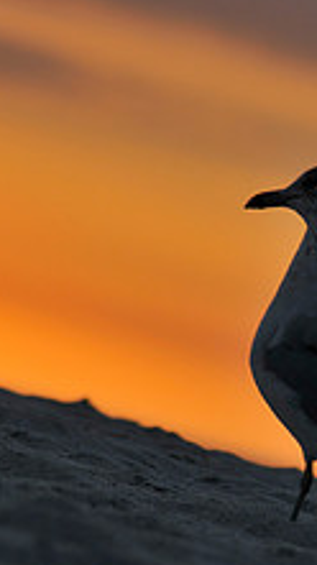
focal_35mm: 671
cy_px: 360
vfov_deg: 3.2
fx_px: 10046
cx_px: 331
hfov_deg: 1.8
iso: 200
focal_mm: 210
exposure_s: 1/400
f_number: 10
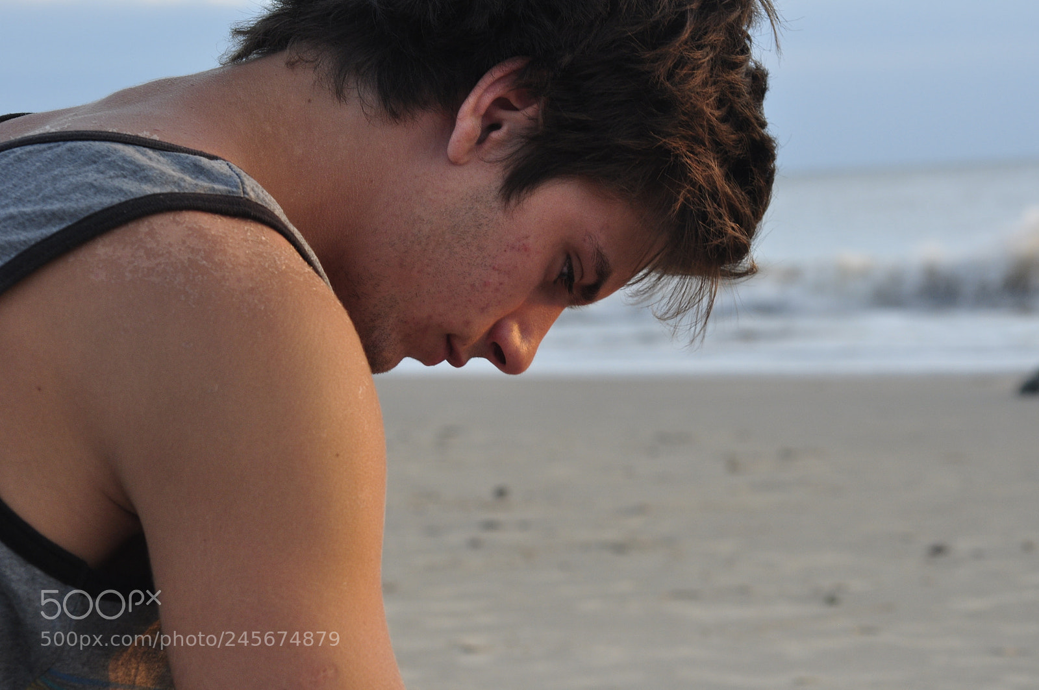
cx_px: 520
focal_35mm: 87
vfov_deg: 15.7
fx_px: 2508
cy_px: 345
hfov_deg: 23.4
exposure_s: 1/50
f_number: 8
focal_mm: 58
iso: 400
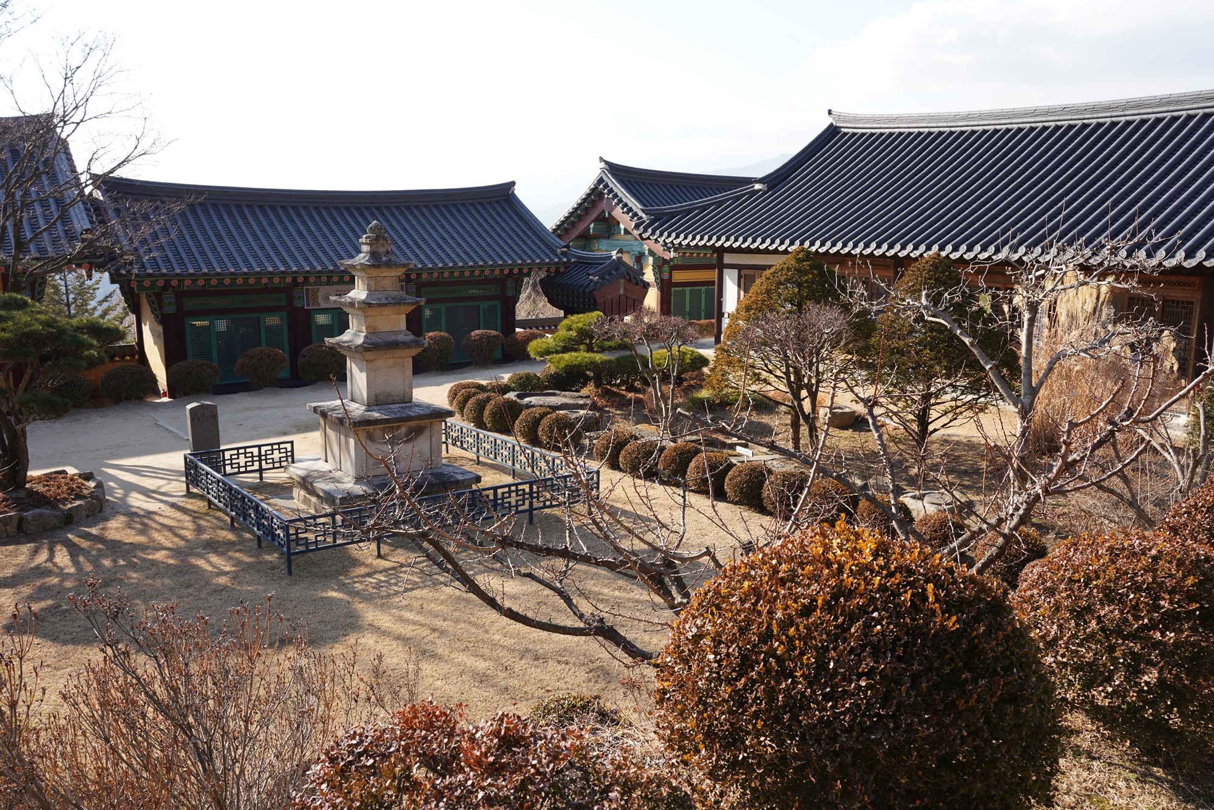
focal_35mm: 30
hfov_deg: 61.9
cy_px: 405
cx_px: 607
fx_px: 1012
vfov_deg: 43.6
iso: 100
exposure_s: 1/100
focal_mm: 30
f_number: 8
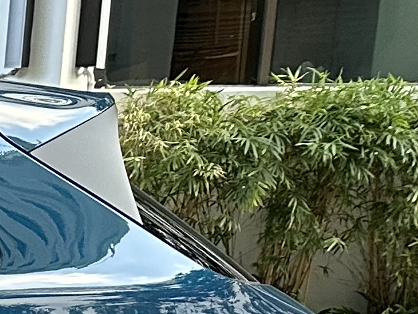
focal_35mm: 155
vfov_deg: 9.0
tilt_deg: -11.4
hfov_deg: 9.5
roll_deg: +1.2
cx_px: -893
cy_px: 625
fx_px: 1872
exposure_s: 1/121
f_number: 1.78
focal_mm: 6.86
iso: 200
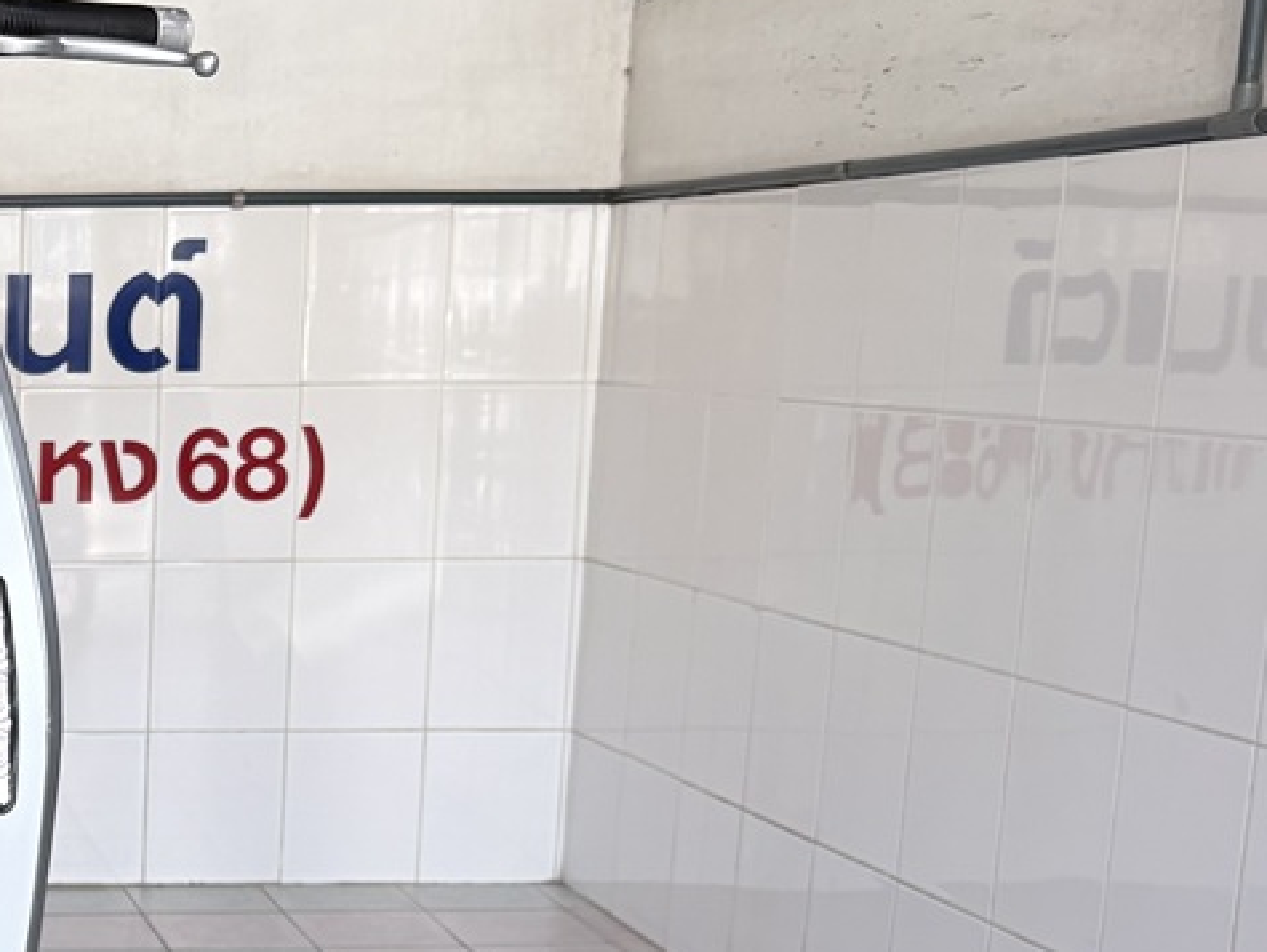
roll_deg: +0.3
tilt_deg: -11.2
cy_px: 819
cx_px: -355
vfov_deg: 20.7
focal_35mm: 70
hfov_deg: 24.4
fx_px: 2564
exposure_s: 1/122
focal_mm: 5.96
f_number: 1.6
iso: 80
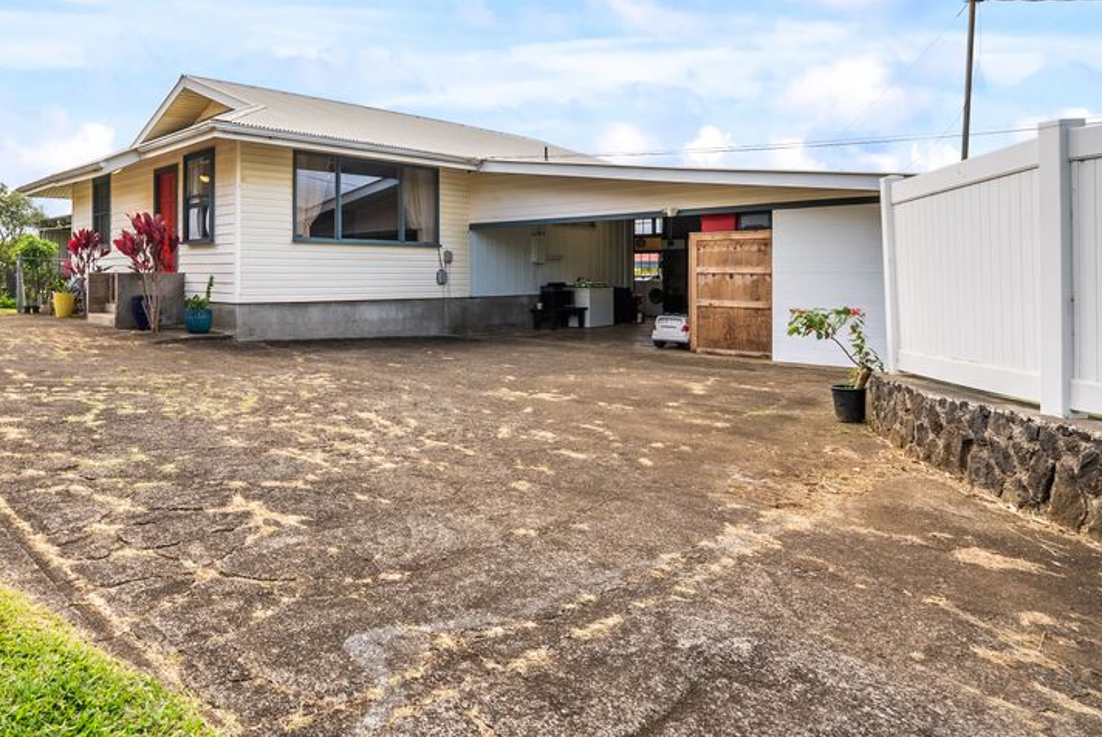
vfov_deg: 54.5
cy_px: 274
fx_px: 705
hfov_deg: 72.2
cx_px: 313
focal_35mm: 23
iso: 200
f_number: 9
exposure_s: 1/250
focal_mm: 16
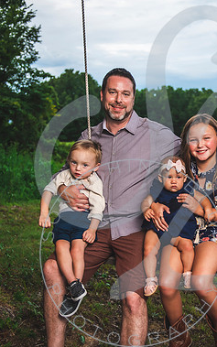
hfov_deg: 24.0
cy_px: 176
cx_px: 179
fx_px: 501
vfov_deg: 38.2
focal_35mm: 53
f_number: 2.8
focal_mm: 34
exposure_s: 1/250
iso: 100
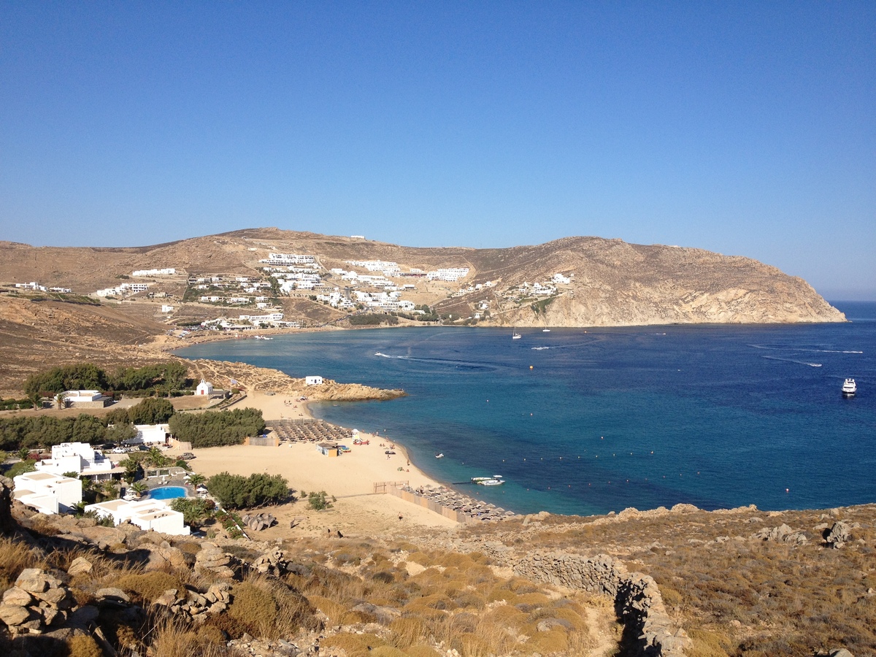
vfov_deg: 40.7
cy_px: 328
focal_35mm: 35
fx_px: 886
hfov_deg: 52.6
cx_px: 438
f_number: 2.4
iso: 50
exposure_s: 1/1972
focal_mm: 4.28
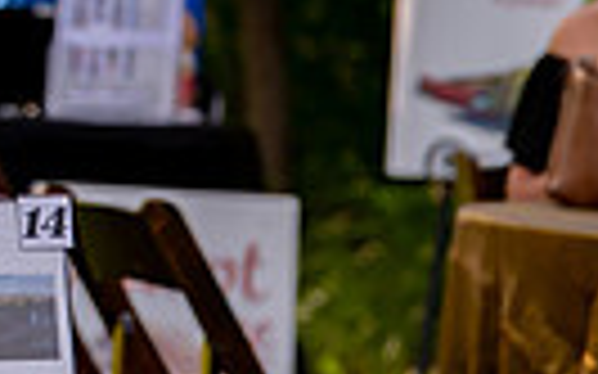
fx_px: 11566
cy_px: -446
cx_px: -432
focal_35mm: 710
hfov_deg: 2.9
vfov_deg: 1.8
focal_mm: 160
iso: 200
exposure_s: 1/1000
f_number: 4
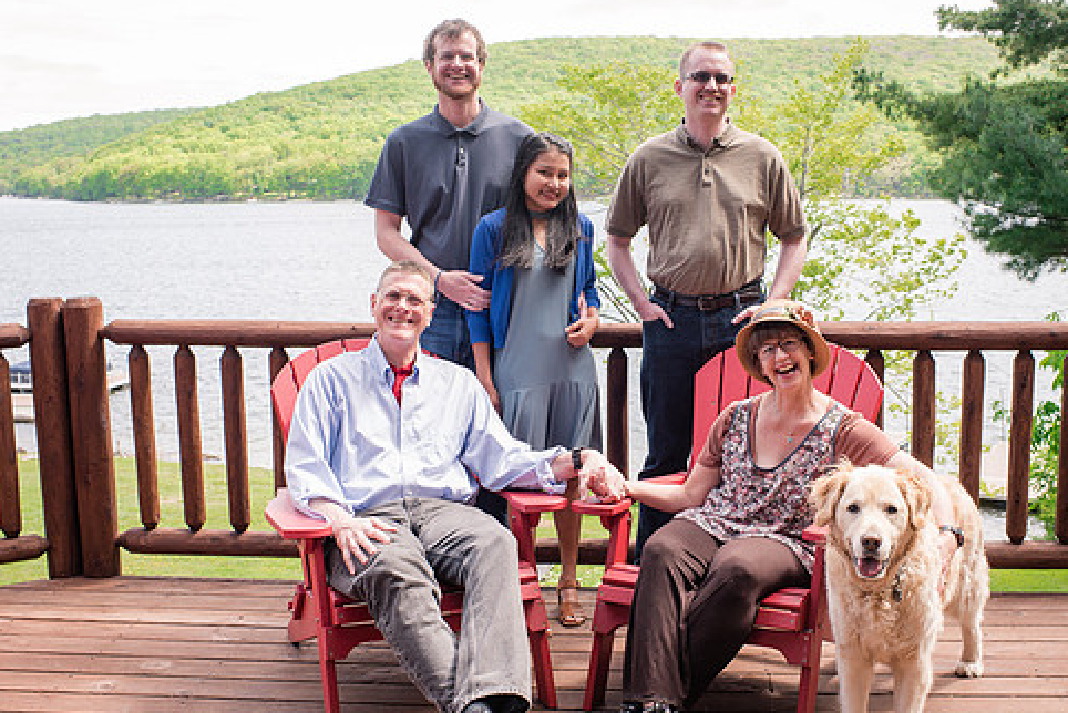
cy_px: 397
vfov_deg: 31.2
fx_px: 1276
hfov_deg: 45.4
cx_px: 585
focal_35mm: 43
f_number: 8
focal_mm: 35
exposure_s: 1/125
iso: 320
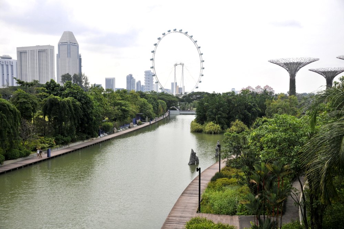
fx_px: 344
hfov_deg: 53.2
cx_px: 172
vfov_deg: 36.8
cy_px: 114
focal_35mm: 36
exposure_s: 1/2500
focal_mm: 24
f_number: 3.8
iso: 200
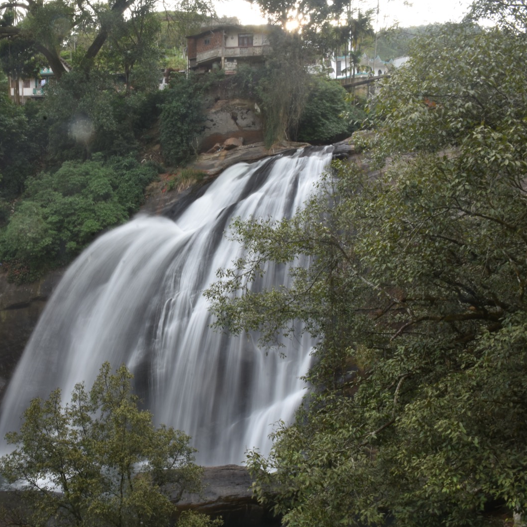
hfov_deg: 46.3
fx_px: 603
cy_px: 262
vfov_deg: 47.2
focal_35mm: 35
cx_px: 167
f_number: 22
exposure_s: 1/4
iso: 100
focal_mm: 18
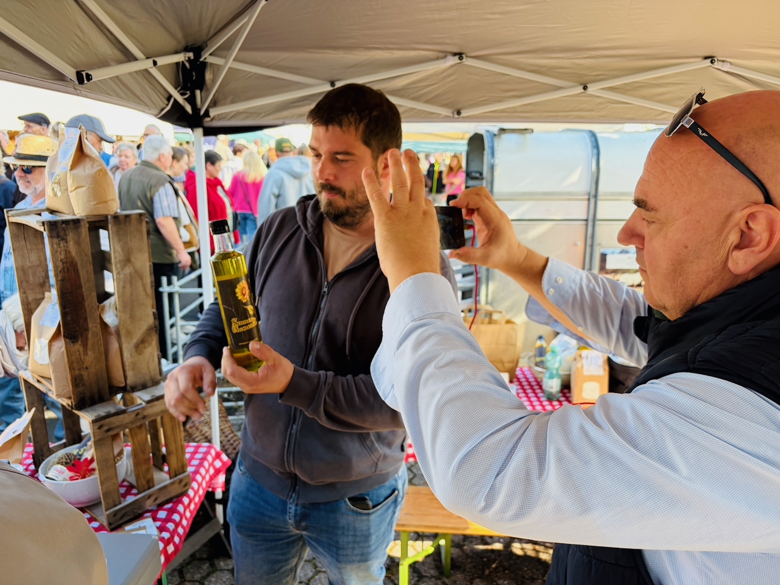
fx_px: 586
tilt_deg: -11.6
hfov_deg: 67.3
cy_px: 292
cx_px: 390
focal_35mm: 26
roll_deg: -0.7
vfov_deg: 53.1
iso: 50
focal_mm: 5.96
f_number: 1.6
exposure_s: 1/193
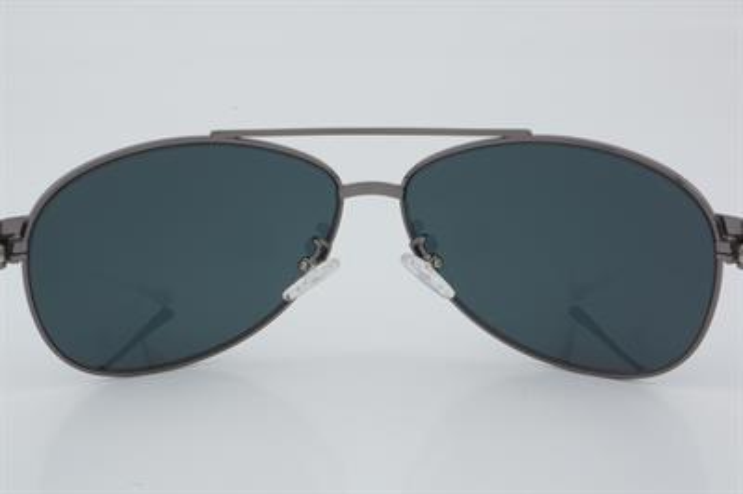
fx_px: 1701
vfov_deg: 16.5
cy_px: 247
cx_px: 372
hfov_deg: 24.6
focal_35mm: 82
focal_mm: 55
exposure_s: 1/3
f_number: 32
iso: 100
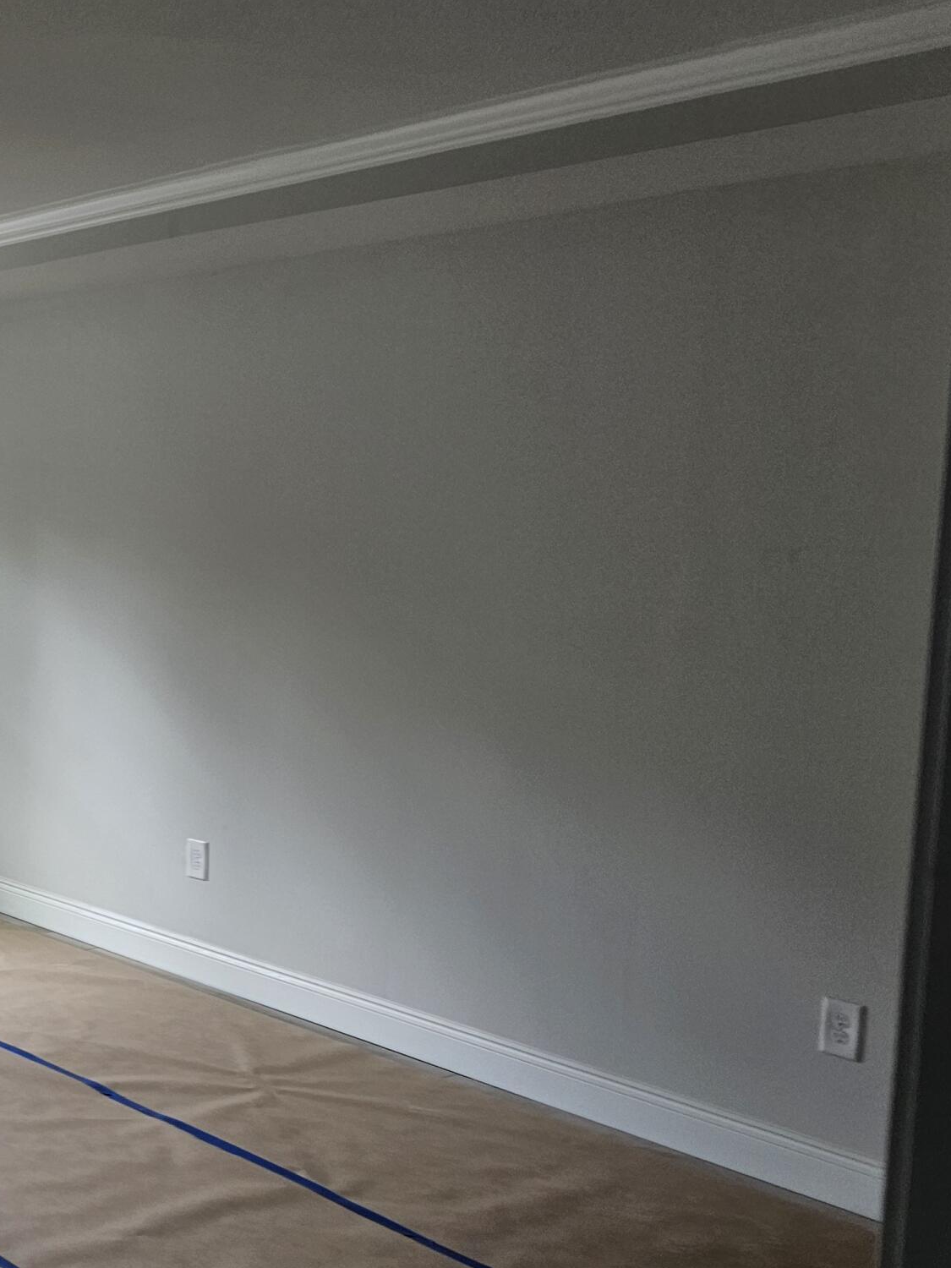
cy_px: 706
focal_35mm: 46
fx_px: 1685
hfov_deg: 27.0
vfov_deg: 41.2
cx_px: -254
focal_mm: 6.3
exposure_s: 1/75.9
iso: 50
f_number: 1.7
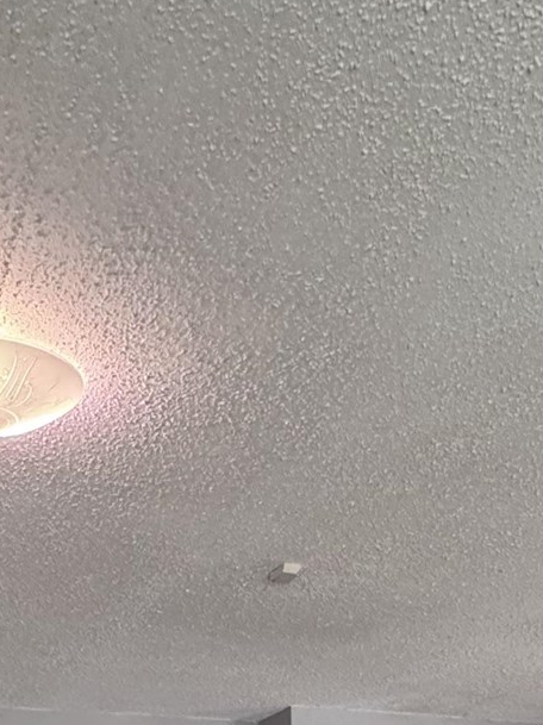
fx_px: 1110
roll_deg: +2.0
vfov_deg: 24.0
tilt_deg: -14.1
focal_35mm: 53
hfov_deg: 27.4
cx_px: 213
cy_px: 1205
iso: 320
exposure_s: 1/60
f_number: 2.2
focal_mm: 2.22
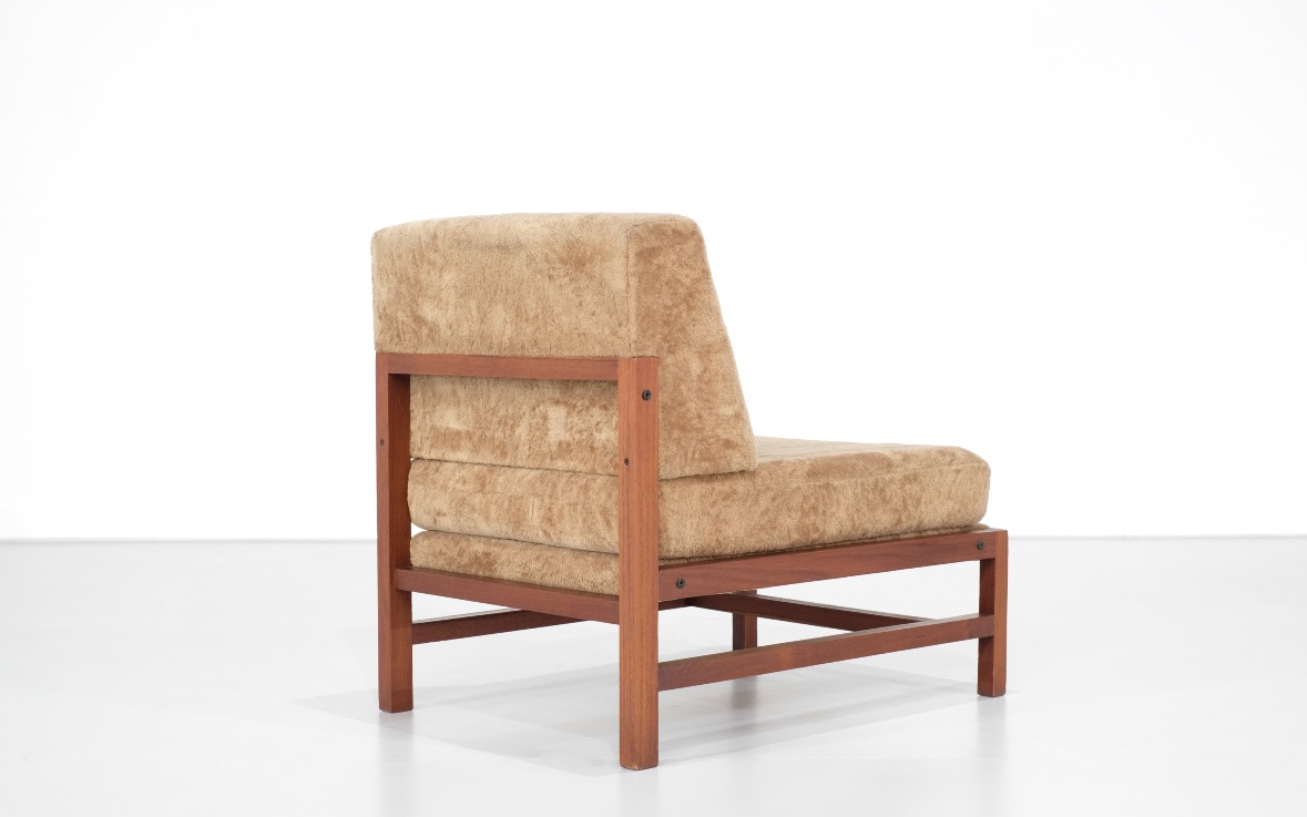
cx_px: 656
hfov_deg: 36.9
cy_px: 406
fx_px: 1959
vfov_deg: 23.6
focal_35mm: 55
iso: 800
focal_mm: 35
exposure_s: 1/70
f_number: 5
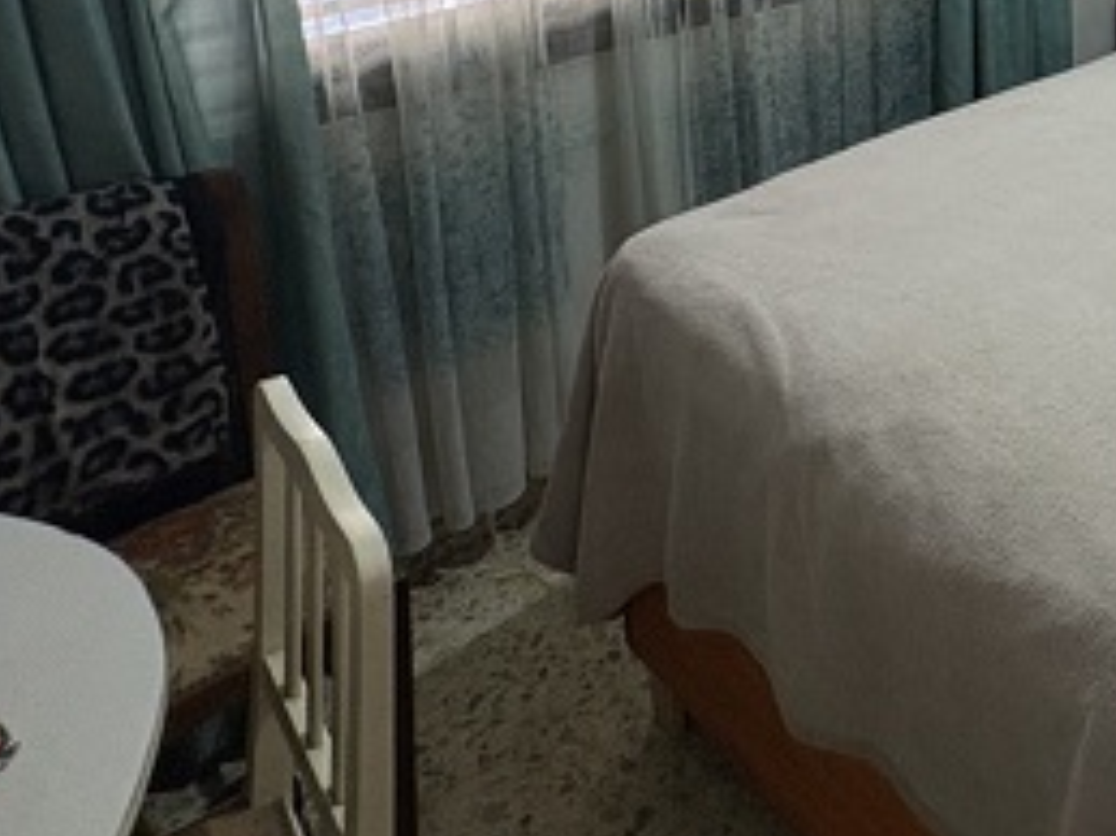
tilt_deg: -8.8
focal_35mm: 36
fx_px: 1160
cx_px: 1168
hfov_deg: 42.6
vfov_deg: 32.9
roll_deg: +0.0
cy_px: -155
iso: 250
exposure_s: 1/64
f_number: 2.2
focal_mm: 2.22
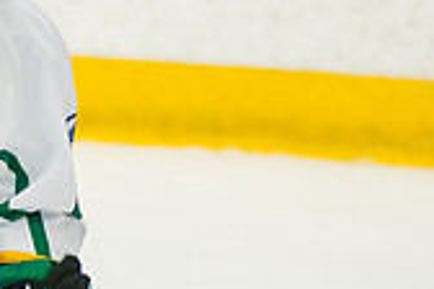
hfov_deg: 2.5
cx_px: -22
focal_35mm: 823
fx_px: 9921
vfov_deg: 1.7
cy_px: 141
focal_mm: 166
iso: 2500
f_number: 3.2
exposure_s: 1/1600
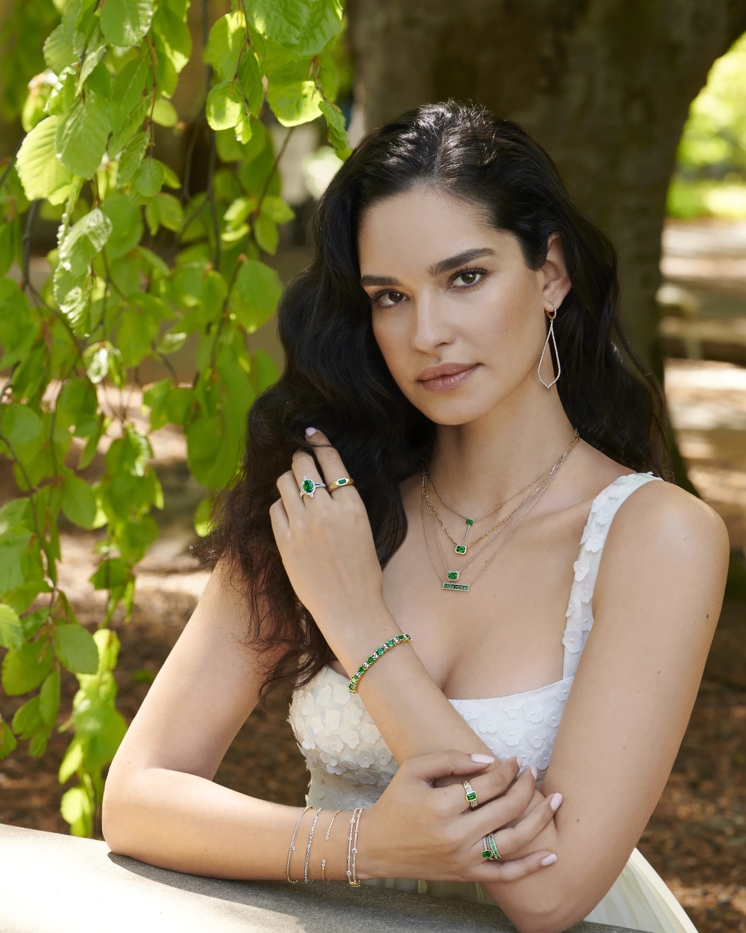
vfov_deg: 15.9
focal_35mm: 121
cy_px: 409
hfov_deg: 12.7
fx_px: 3340
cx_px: 376
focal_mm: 105
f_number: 8
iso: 400
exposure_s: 1/160
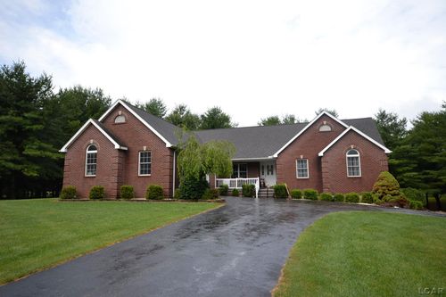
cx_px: 223
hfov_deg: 73.8
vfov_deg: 53.1
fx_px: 297
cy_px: 148
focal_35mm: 24
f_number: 5.6
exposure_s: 1/200
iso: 100
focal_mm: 16
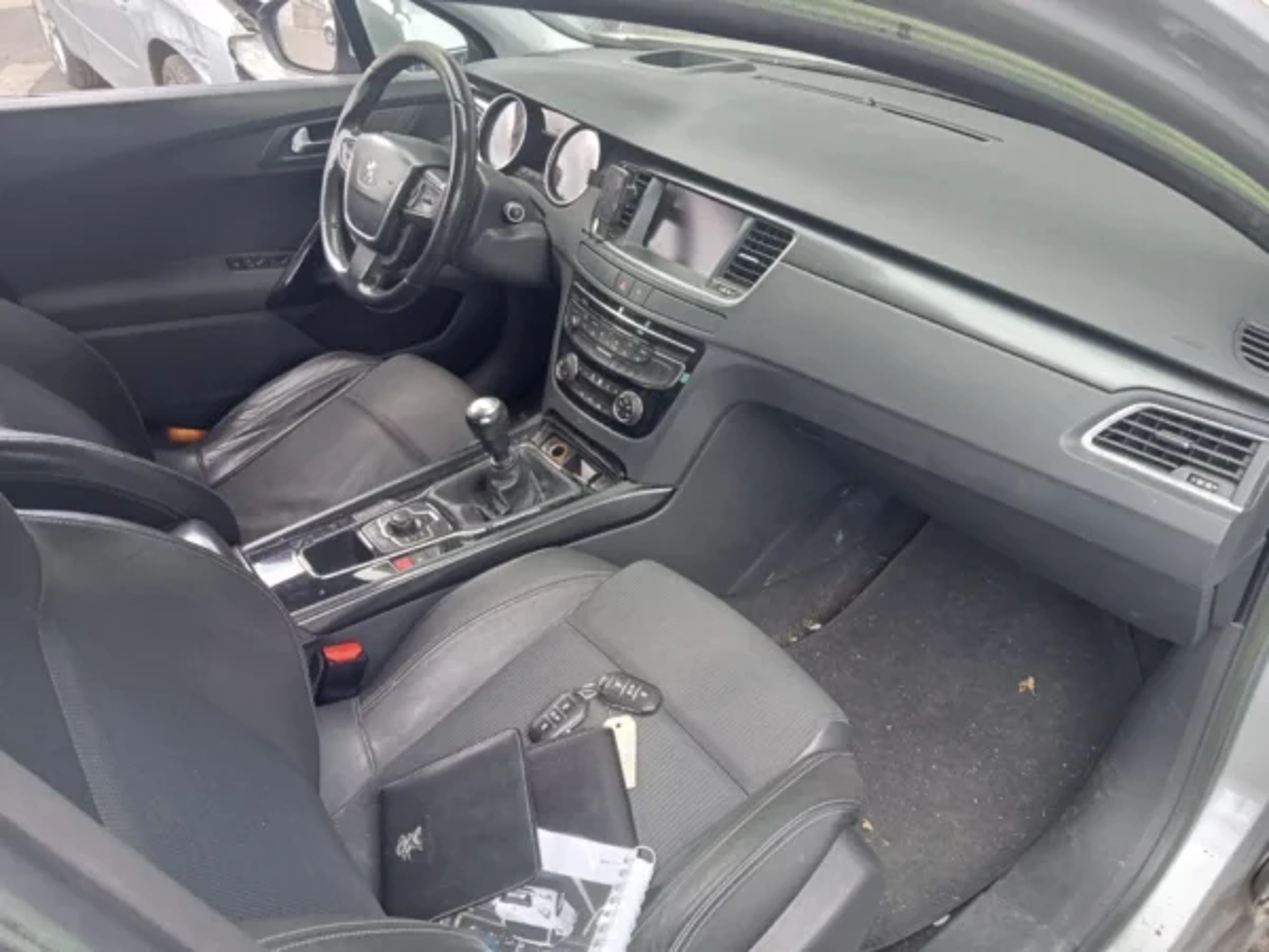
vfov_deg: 49.7
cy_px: 476
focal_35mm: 28
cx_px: 634
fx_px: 1026
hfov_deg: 63.4
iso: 120
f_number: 2.2
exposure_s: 1/50
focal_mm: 3.46
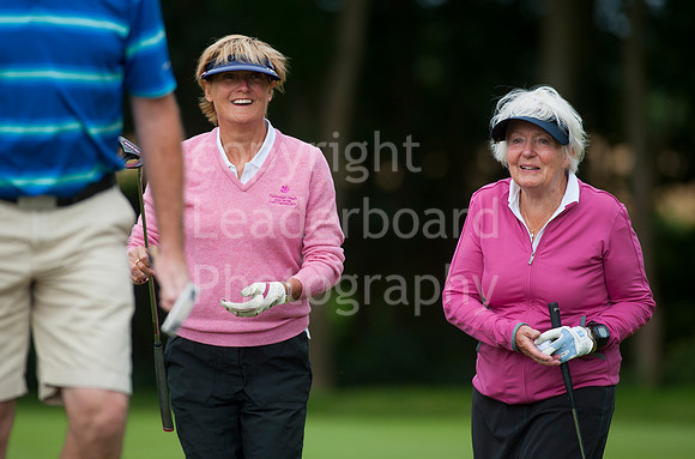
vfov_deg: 4.6
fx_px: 5774
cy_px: 230
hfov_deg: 6.9
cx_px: 348
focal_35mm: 300
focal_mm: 300
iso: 320
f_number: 5
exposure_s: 1/2000
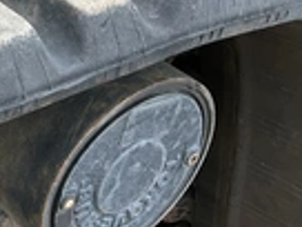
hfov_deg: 20.2
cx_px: -133
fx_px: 742
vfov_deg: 17.3
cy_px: 87
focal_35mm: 85
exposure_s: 1/122
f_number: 1.8
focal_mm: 3
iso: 25
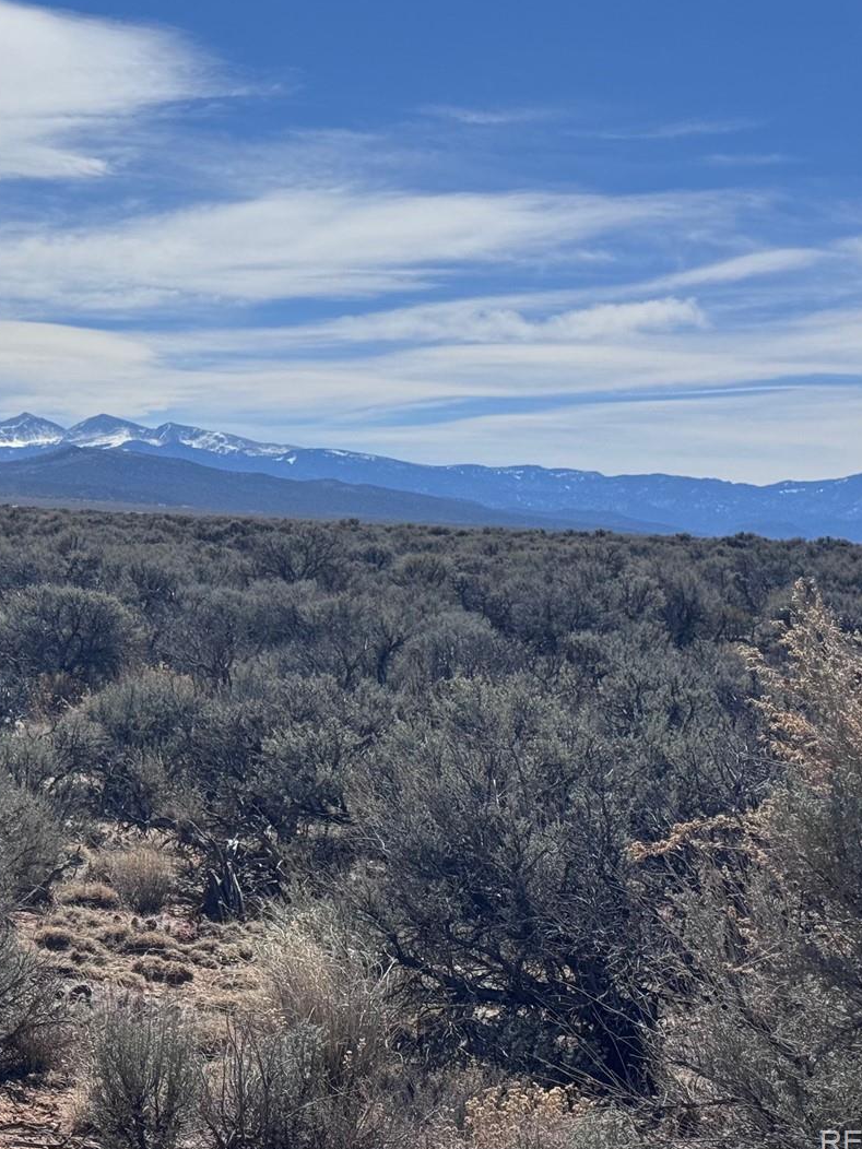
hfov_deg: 19.9
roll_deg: -2.4
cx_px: 123
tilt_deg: +0.6
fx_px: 2424
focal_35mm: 73
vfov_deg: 26.7
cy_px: 510
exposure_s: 1/12500
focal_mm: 6.76
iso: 64
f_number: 1.78
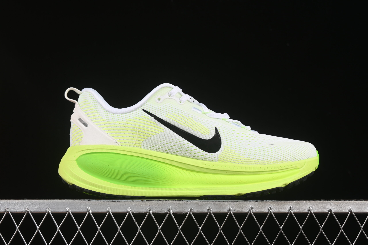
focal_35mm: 75
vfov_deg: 18.2
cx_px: 184
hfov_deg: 27.0
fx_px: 767
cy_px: 122
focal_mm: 50
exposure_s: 1/80
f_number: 8
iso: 160
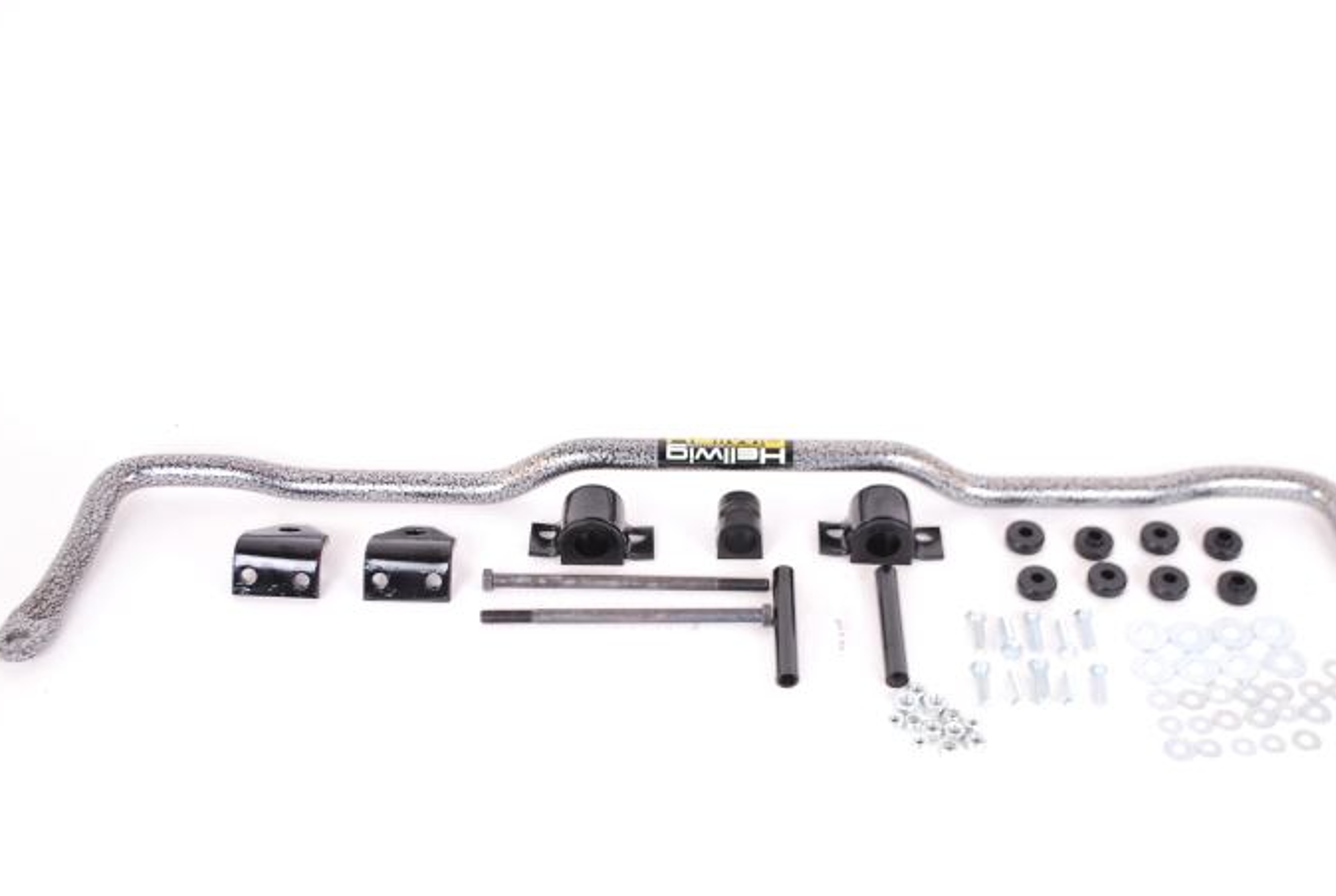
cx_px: 733
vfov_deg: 23.9
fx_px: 2119
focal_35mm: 57
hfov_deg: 35.0
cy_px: 481
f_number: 4.8
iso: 200
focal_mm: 32
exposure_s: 1/50
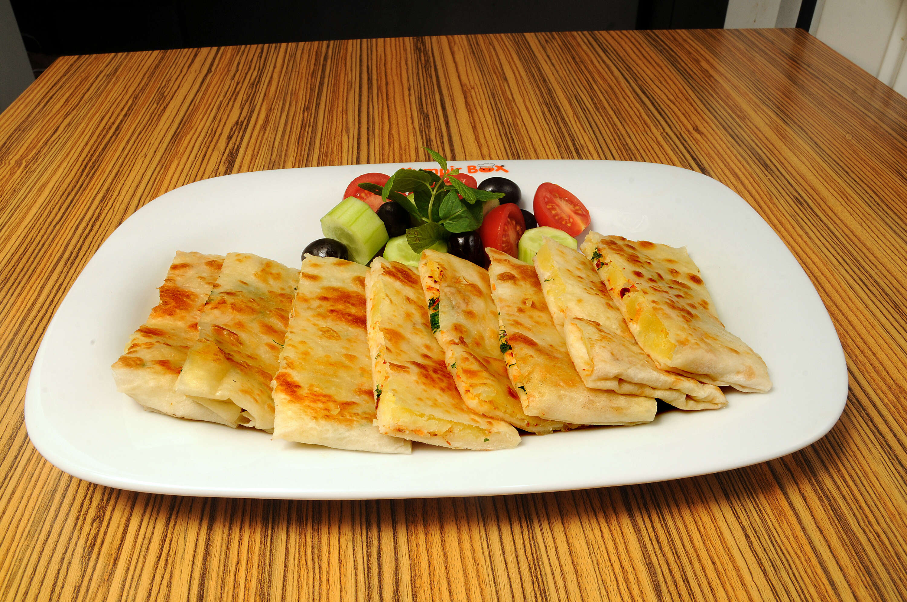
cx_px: 454
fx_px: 793
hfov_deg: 59.6
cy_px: 301
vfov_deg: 41.6
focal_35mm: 32
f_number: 14
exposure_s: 1/125
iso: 200
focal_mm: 21
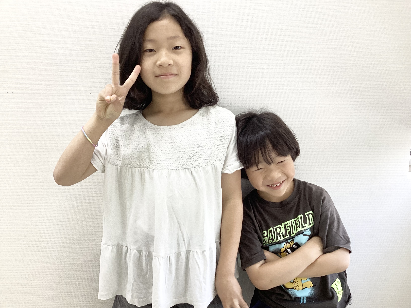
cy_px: 154
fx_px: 368
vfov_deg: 45.4
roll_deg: -0.2
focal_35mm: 31
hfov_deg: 58.4
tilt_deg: -10.8
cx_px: 206
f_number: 2.4
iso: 64
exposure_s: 1/60
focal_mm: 3.3
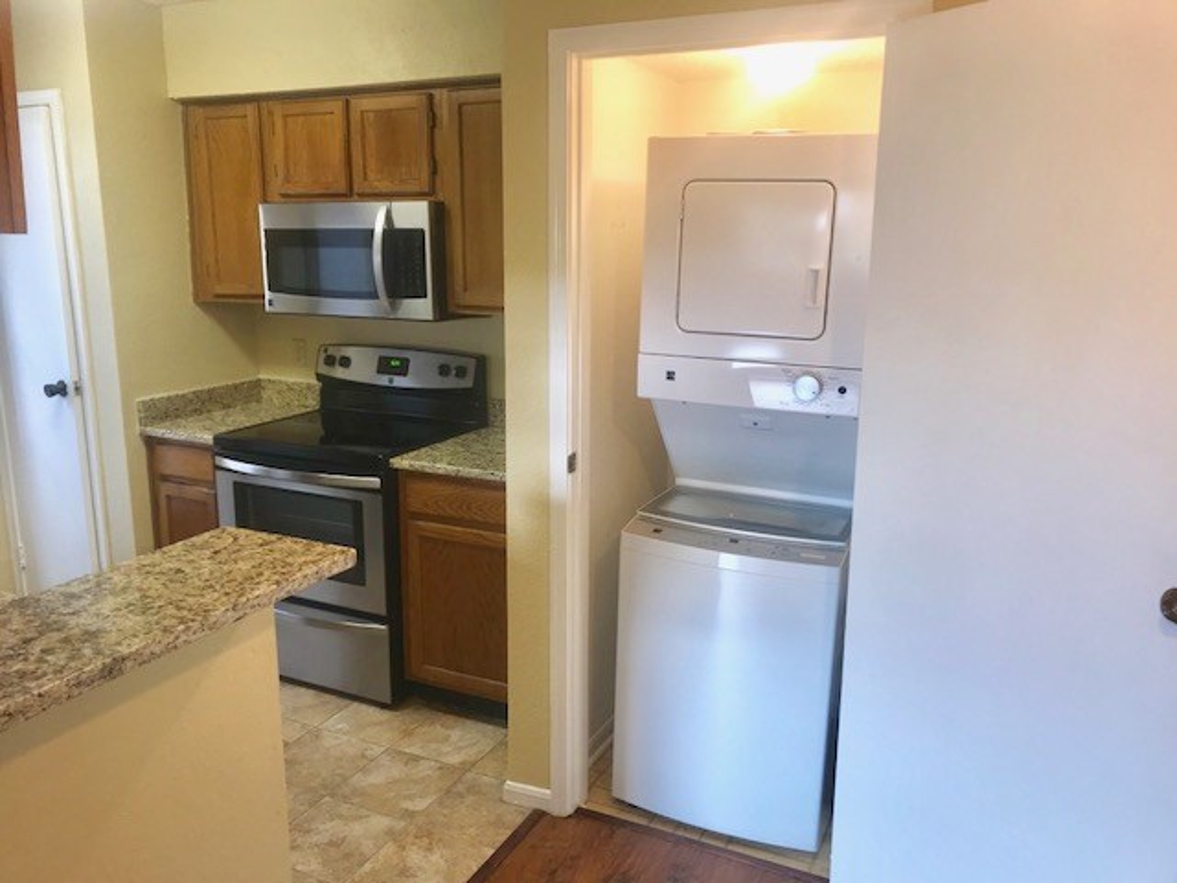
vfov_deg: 49.7
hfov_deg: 63.4
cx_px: 588
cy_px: 442
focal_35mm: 28
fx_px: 952
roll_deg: -0.1
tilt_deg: -12.6
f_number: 1.8
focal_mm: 3.99
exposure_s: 1/37
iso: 20
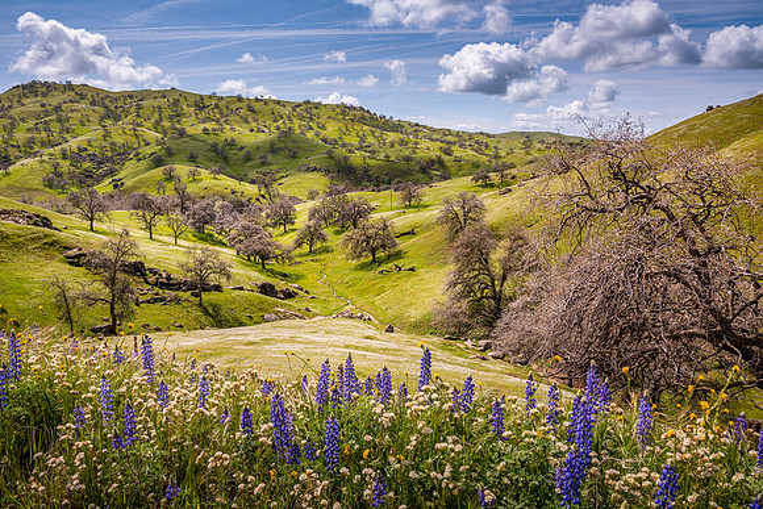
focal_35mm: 26
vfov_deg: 50.4
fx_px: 541
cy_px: 254
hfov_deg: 70.4
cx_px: 382
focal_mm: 25.5
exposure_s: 1/30
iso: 64
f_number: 13
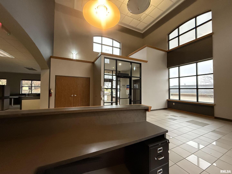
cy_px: 87
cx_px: 116
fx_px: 94
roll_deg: -0.7
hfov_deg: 102.1
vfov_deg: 85.7
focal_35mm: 14
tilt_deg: +2.6
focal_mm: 2.22
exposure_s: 1/60
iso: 800
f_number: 2.2
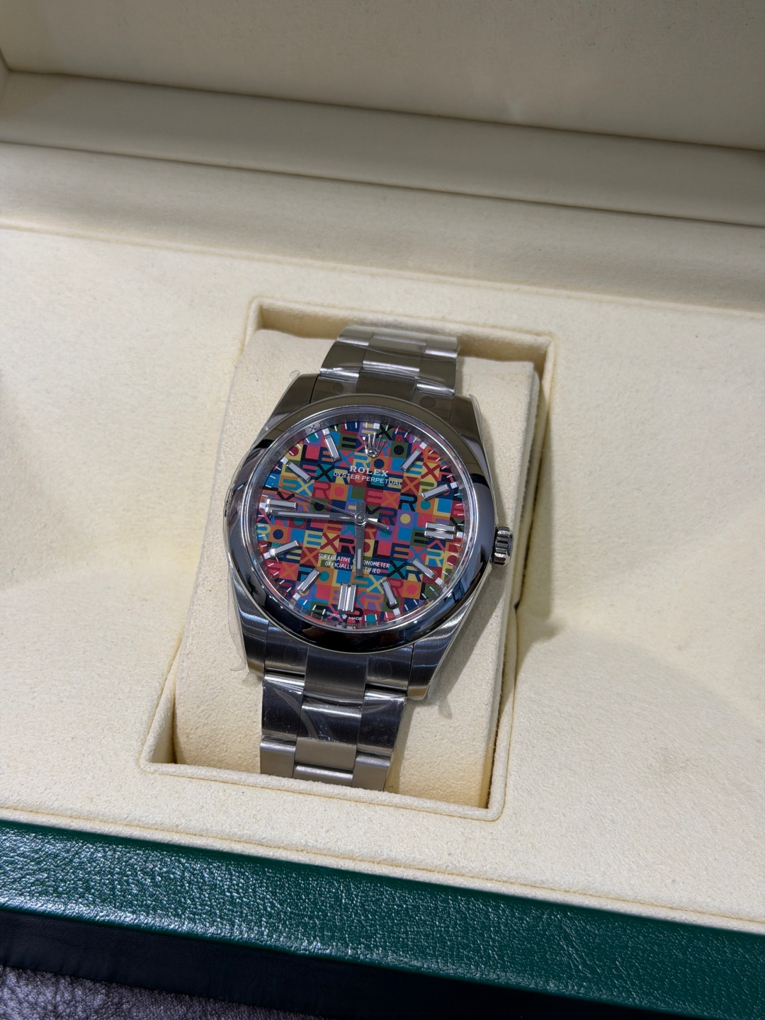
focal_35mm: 48
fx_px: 1414
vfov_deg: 39.7
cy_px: 510
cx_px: 382
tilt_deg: -61.5
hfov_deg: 30.3
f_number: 1.78
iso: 80
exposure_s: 1/100
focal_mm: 6.76
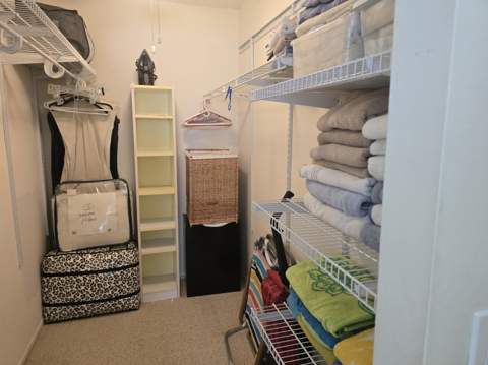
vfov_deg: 58.8
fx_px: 324
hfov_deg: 74.0
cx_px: 244
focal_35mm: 23
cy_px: 182
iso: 800
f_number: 1.7
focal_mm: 6.3
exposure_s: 1/120
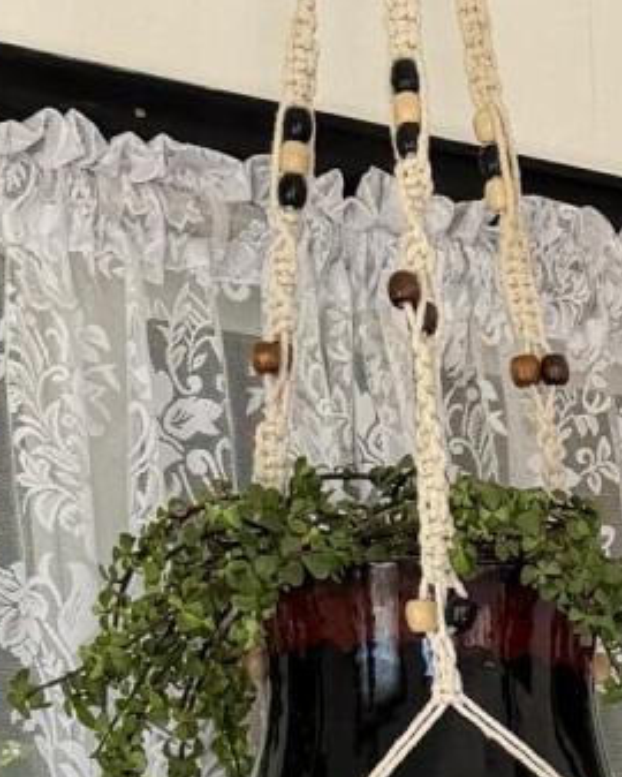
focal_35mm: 139
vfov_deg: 11.9
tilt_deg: -7.4
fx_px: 3196
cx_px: 919
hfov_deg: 10.7
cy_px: 1708
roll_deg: +3.0
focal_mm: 6.76
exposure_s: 1/416
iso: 100
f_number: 1.78
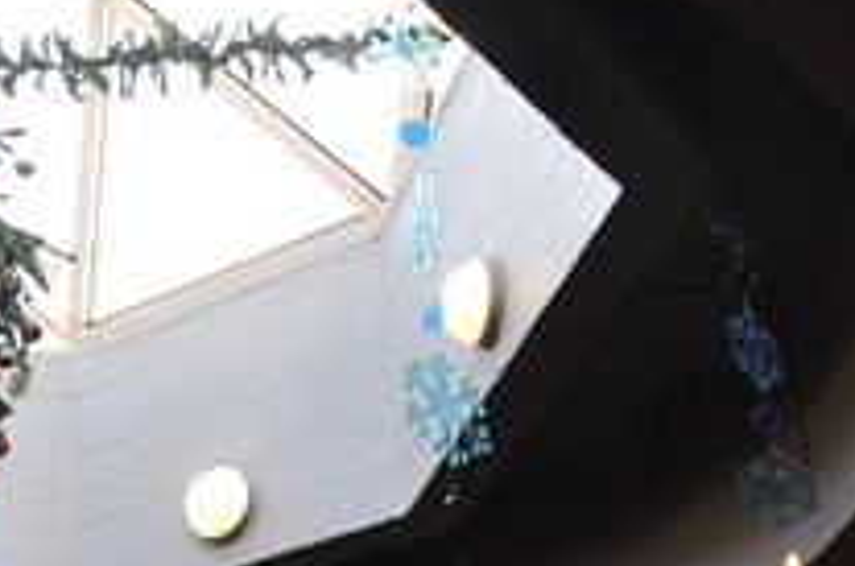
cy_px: 583
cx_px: -159
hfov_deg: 21.3
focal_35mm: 89
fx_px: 2119
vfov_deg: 14.9
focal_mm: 21
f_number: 5.6
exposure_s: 1/30
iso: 280
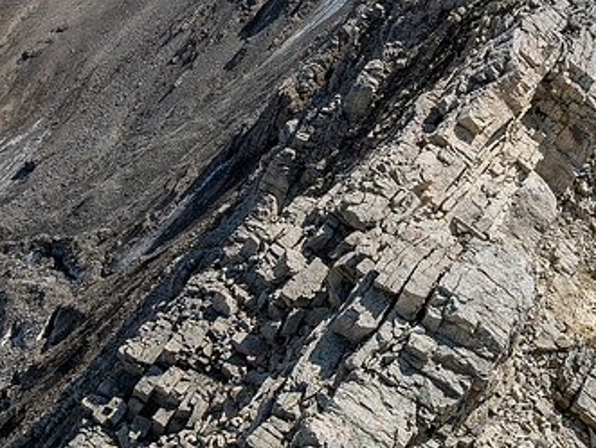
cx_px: 337
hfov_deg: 44.7
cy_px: 102
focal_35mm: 42
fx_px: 724
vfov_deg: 33.6
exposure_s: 1/250
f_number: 8
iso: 200
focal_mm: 12
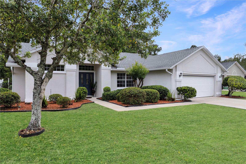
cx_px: 123
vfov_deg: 57.2
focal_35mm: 22
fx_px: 150
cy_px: 82
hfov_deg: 78.6
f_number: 2.8
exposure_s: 1/500
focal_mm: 8.38
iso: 110
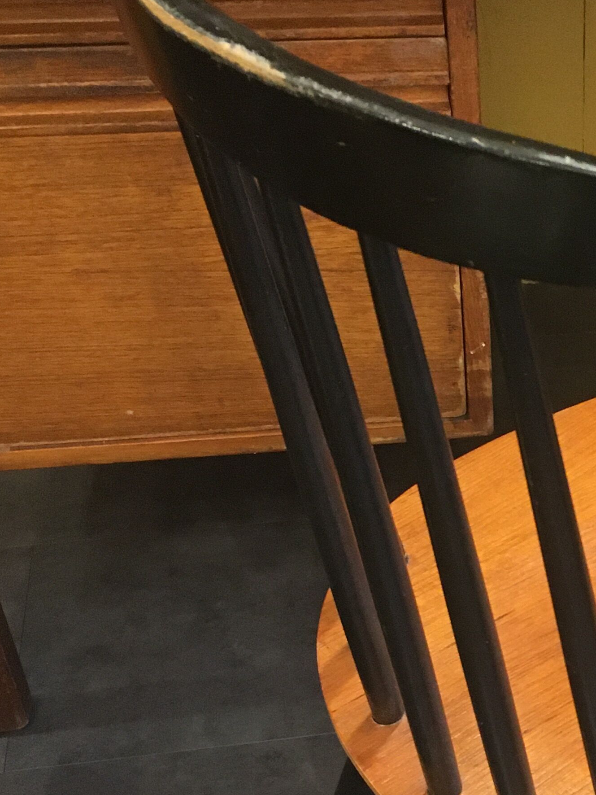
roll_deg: -2.9
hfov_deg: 21.2
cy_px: 609
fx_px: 1515
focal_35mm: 66
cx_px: 643
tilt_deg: -42.5
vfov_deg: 28.9
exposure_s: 1/17
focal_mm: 4.15
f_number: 2.2
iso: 250
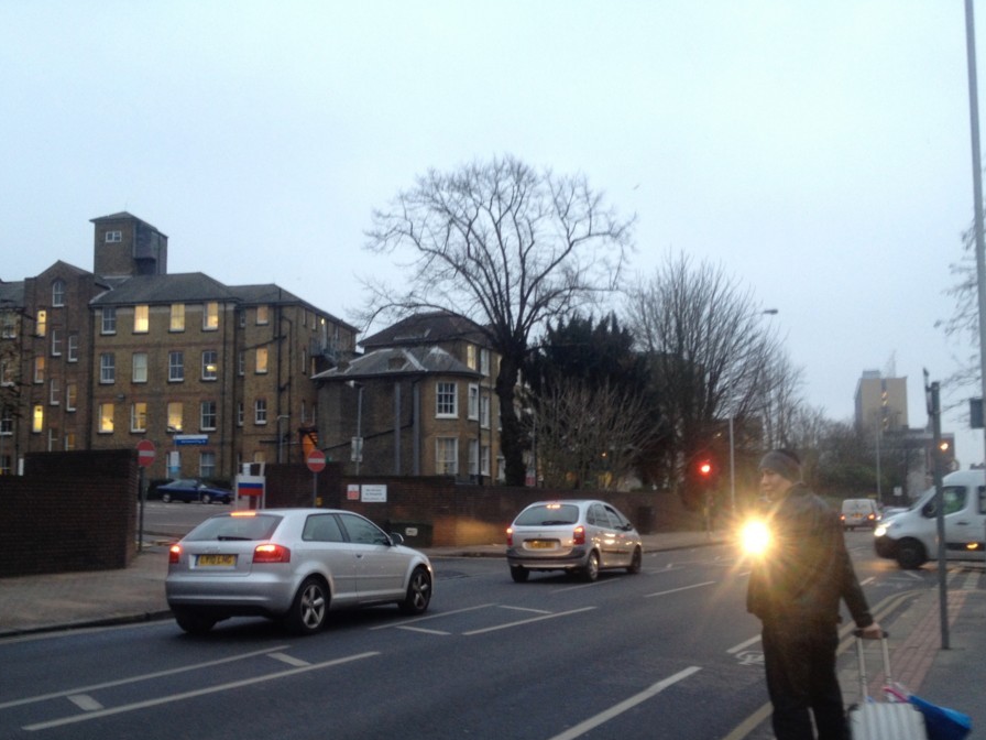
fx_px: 1139
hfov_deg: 46.8
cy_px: 414
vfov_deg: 35.9
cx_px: 467
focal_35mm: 40
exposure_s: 1/20
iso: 100
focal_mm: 4.28
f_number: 2.4
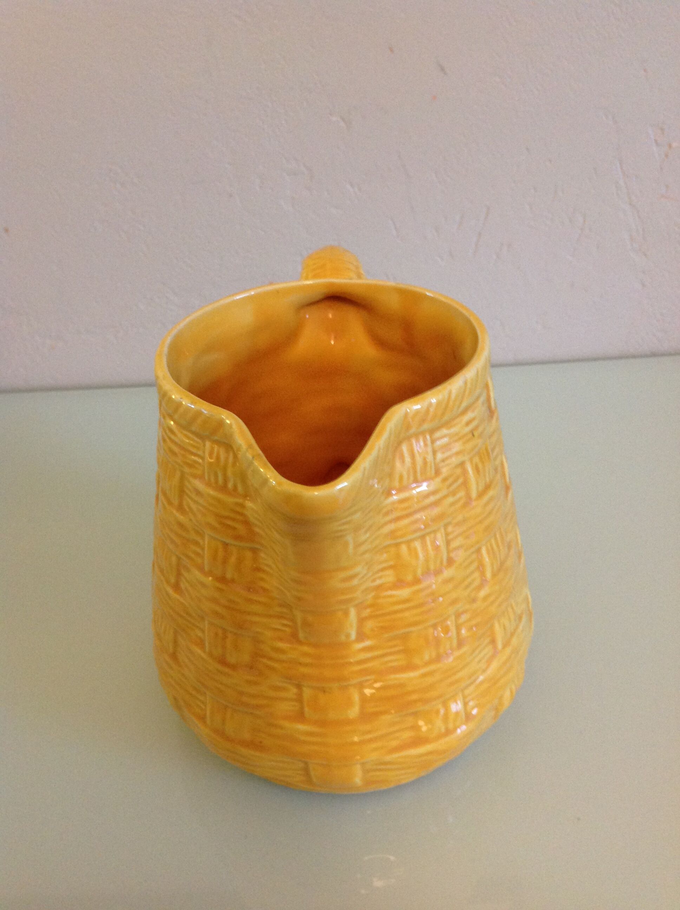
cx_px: 340
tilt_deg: -31.9
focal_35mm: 35
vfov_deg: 52.7
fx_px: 919
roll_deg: +5.6
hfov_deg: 40.6
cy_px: 455
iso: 250
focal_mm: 4.28
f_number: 2.4
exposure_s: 1/17
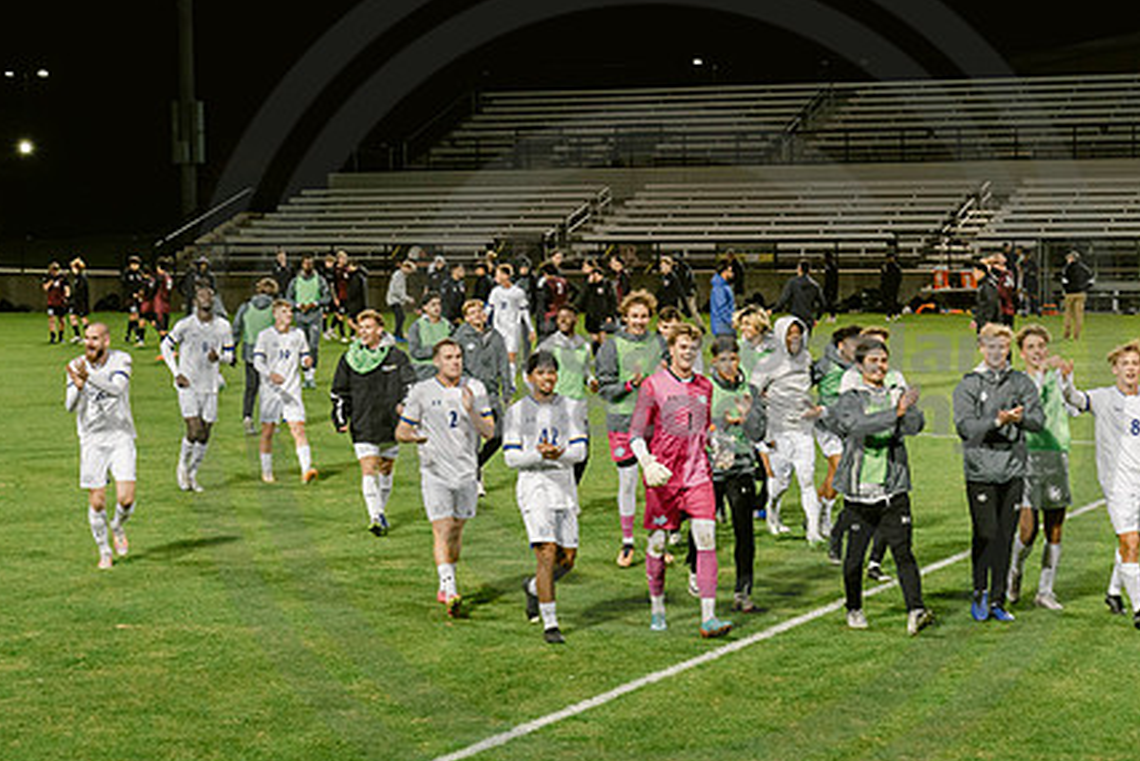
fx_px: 3009
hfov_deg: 21.4
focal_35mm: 95
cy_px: 378
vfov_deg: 14.4
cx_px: 651
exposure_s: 1/200
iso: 2000
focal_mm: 70
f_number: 5.6
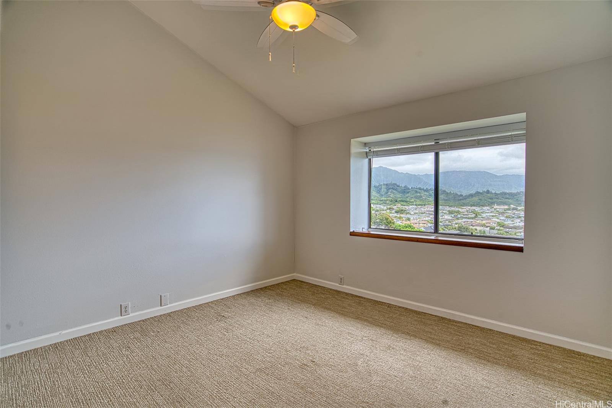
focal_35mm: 16
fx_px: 272
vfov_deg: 73.7
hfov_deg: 96.7
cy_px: 204
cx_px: 306
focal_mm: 16
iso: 400
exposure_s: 1/25
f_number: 8
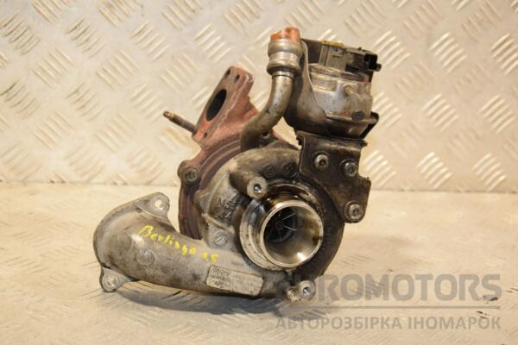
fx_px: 1079
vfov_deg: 18.2
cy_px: 172
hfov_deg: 27.0
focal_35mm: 75
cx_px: 259
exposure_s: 1/200
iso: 800
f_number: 5.6
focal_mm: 50
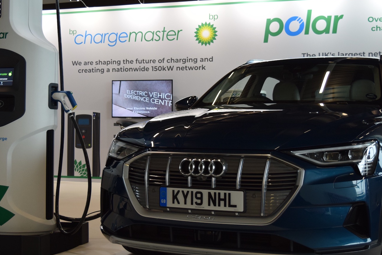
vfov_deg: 21.6
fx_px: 666
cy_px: 109
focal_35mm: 63
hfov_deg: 32.0
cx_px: 177
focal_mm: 27
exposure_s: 1/60
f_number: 4
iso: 560
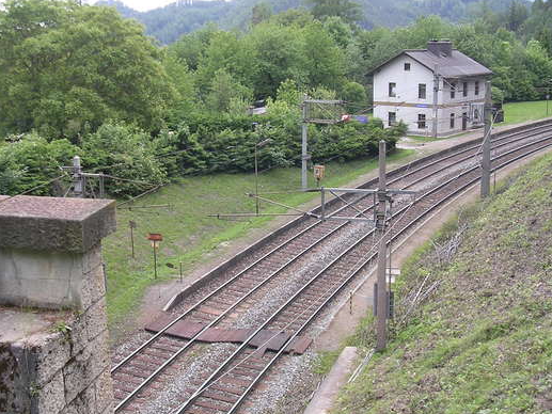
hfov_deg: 40.4
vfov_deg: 30.9
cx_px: 253
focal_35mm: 47
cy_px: 203
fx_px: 750
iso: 100
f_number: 2.8
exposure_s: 1/143
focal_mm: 5.8
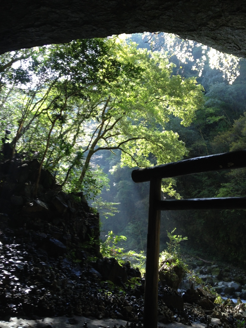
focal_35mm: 35
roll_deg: -4.2
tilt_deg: +11.3
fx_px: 332
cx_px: 123
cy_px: 164
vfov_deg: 52.6
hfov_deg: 40.7
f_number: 2.4
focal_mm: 4.28
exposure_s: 1/120
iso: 80
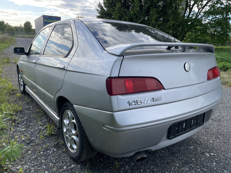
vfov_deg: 53.1
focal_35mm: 26
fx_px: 174
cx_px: 116
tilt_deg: -15.4
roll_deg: -3.4
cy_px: 86
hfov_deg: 67.3
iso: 32
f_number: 1.6
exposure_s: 1/831
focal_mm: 4.2
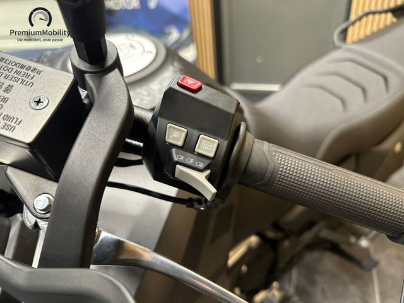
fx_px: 280
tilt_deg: -32.5
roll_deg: +5.3
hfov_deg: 71.6
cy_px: 152
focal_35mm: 24
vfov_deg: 56.8
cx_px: 202
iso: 400
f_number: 1.78
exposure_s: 1/50
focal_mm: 6.86
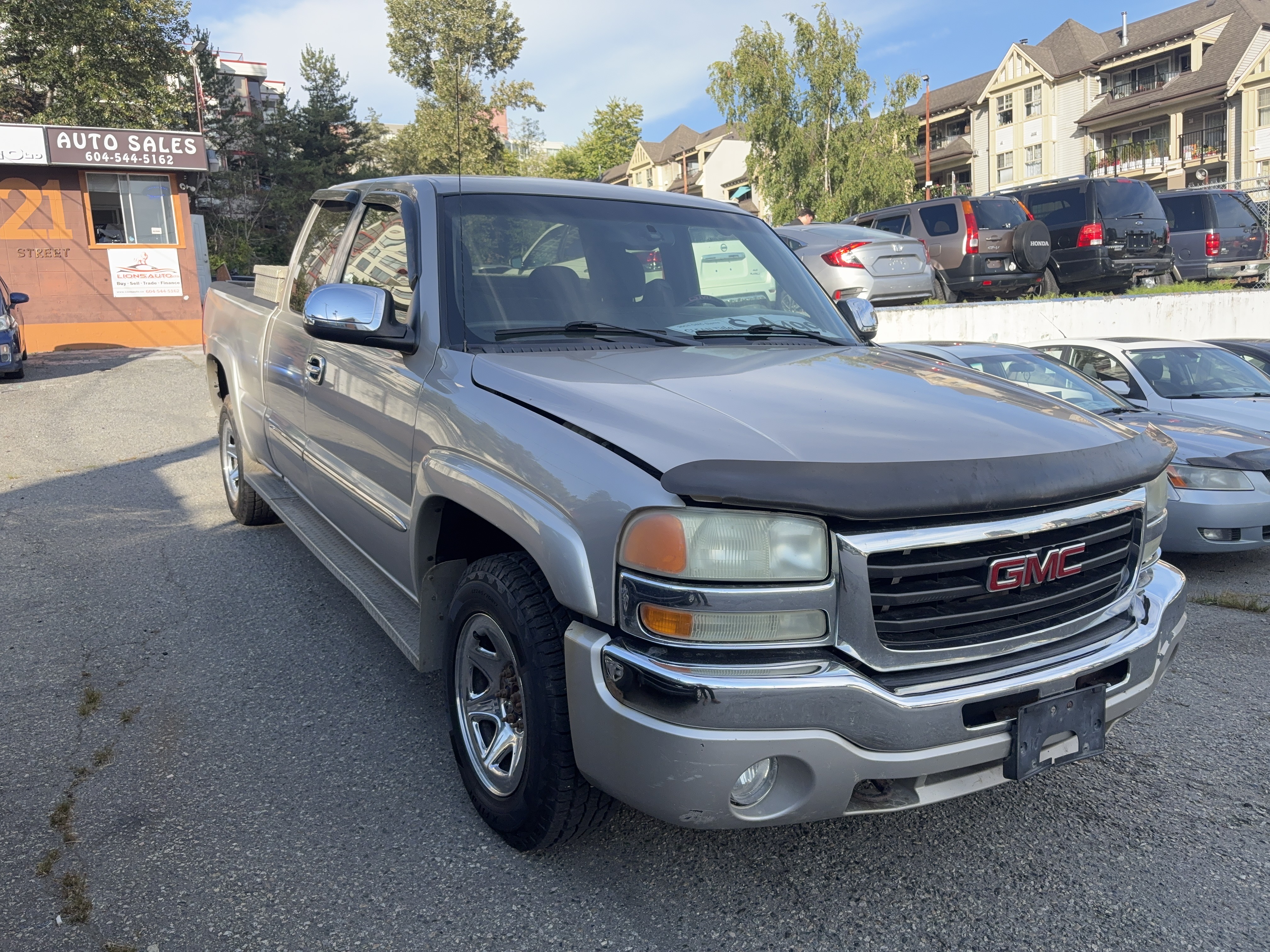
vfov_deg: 53.1
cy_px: 476
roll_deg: +3.6
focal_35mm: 26
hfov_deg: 67.3
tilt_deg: -7.6
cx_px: 635
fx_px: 954
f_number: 1.6
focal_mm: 5.96
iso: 64
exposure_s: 1/920
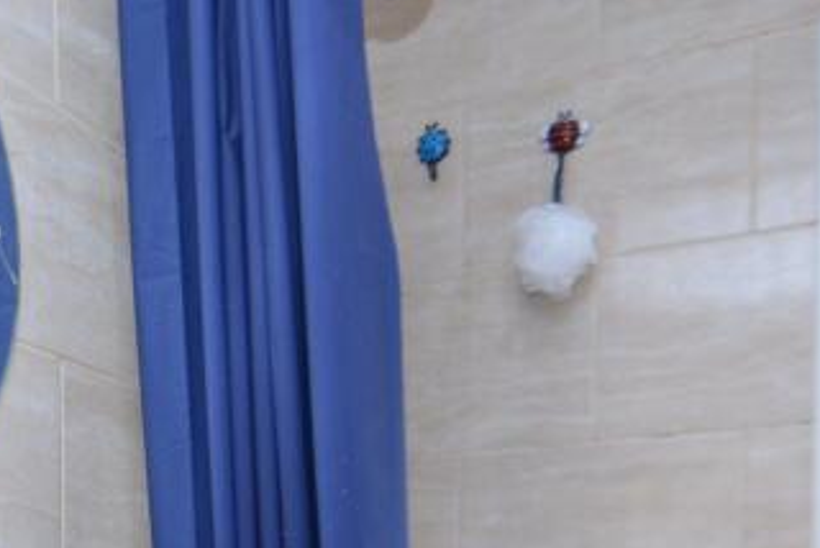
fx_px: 1094
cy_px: 791
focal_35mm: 48
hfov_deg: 41.0
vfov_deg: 23.3
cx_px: 461
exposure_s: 1/60
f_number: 4
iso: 800
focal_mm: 10
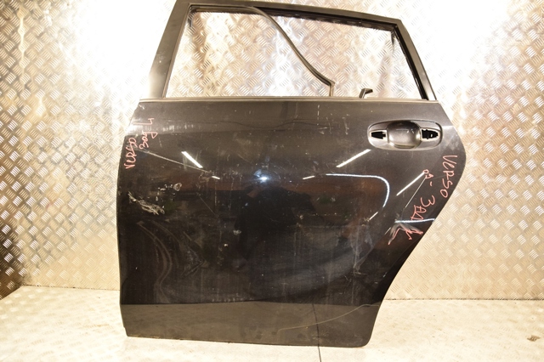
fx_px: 408
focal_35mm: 27
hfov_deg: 67.4
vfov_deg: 47.9
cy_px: 181
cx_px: 272
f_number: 5
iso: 800
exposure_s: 1/100
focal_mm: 18
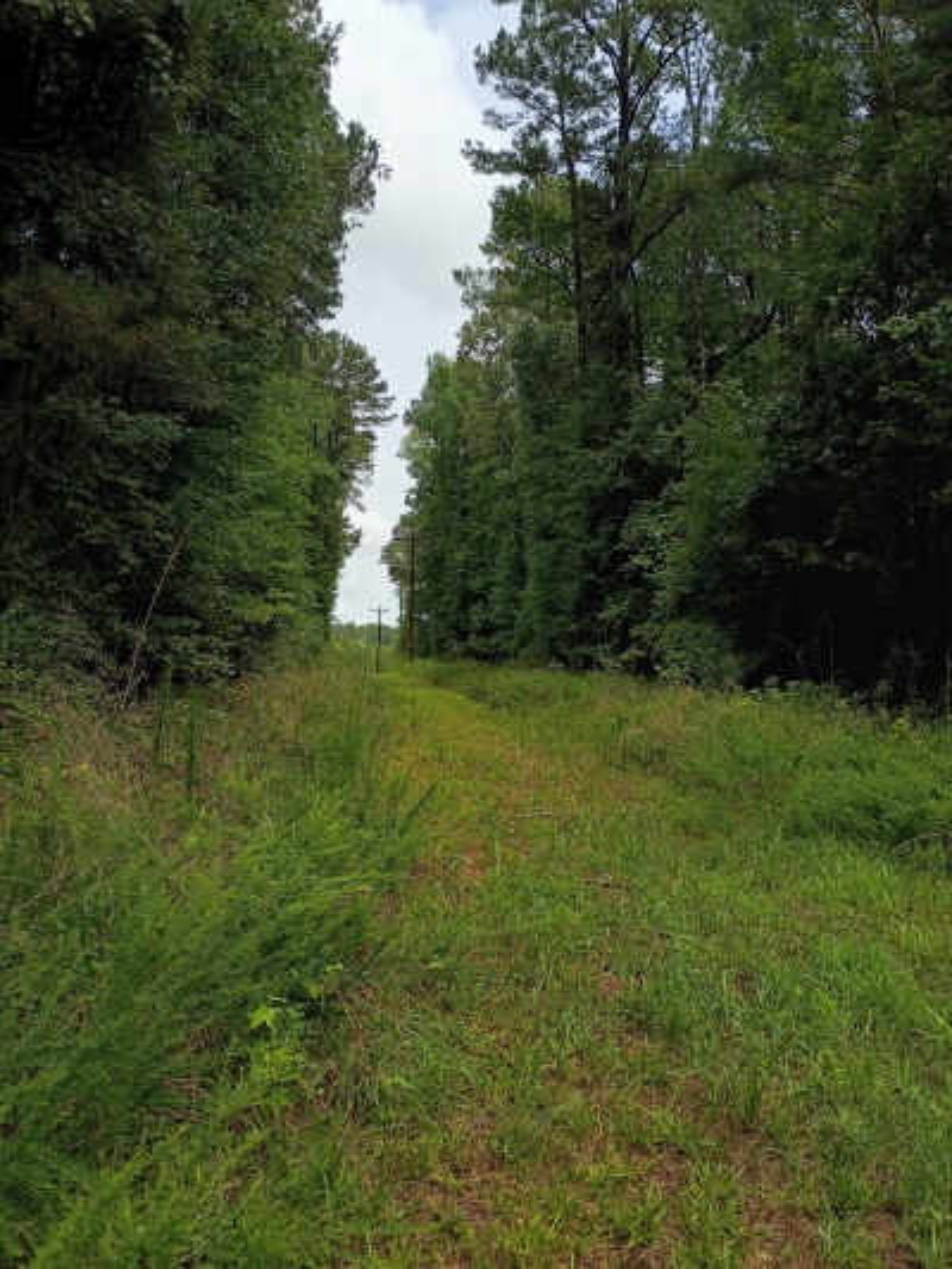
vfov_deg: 61.6
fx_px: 1063
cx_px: 476
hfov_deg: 48.2
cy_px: 634
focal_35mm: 29
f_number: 1.8
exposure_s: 1/796
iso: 100
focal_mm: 4.27
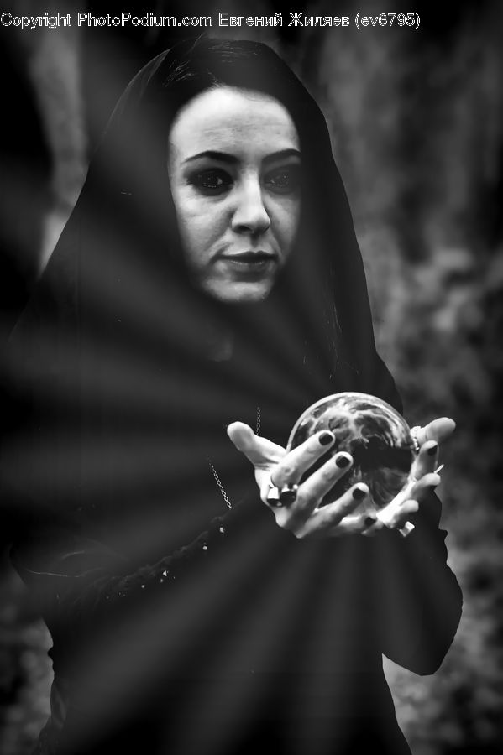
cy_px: 378
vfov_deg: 13.7
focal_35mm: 150
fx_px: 3147
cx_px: 252
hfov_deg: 9.1
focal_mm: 100
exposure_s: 1/160
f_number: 4
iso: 1250
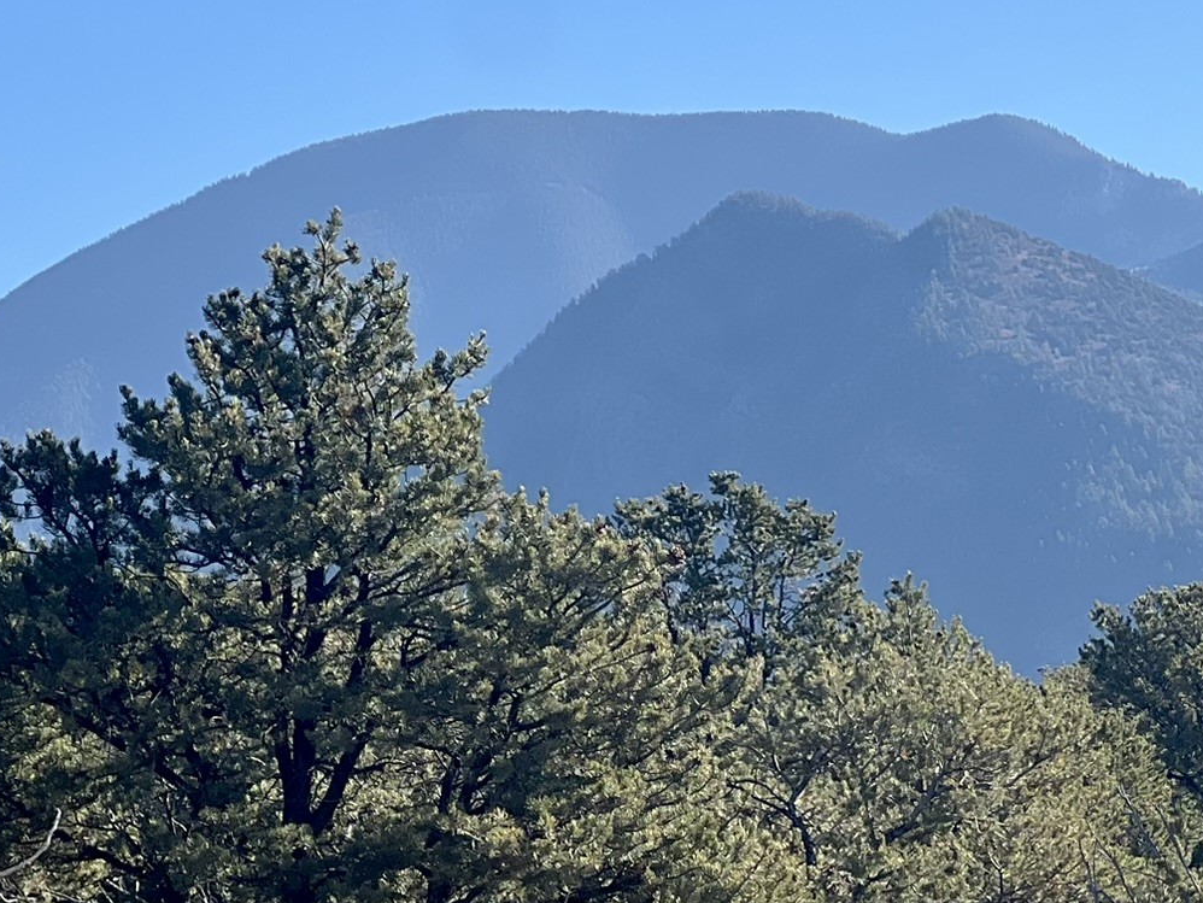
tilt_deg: +3.0
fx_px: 5492
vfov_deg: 9.4
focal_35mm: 158
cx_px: 911
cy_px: 750
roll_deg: +1.8
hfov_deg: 12.5
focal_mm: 9
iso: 32
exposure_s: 1/708
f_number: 2.8
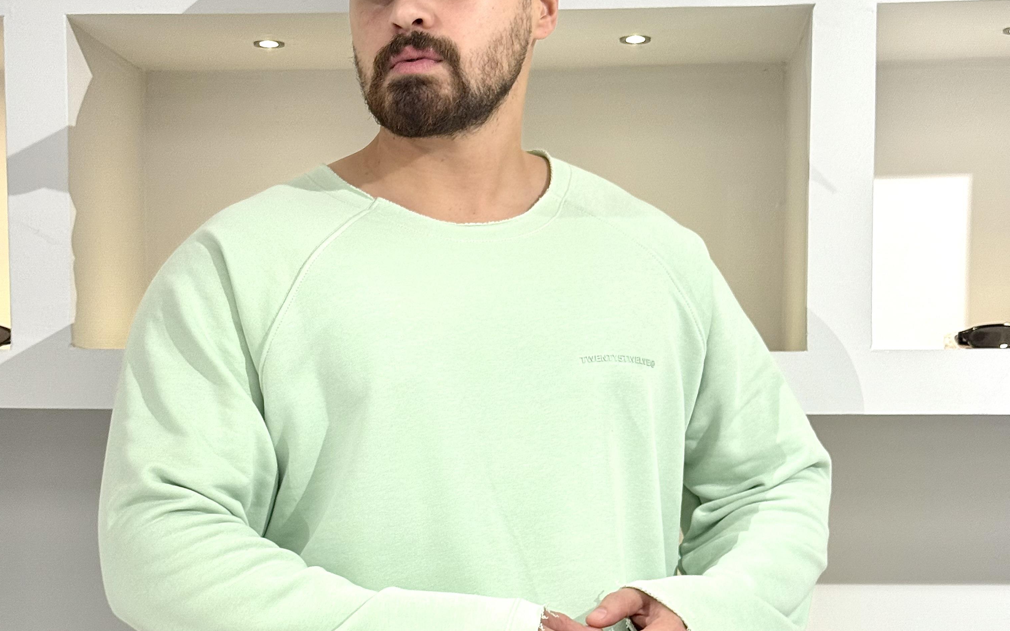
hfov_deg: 30.2
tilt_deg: -2.7
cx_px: 505
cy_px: 479
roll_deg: -0.2
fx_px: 1872
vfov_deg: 19.0
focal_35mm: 68
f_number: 1.78
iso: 80
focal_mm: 6.76
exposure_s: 1/100
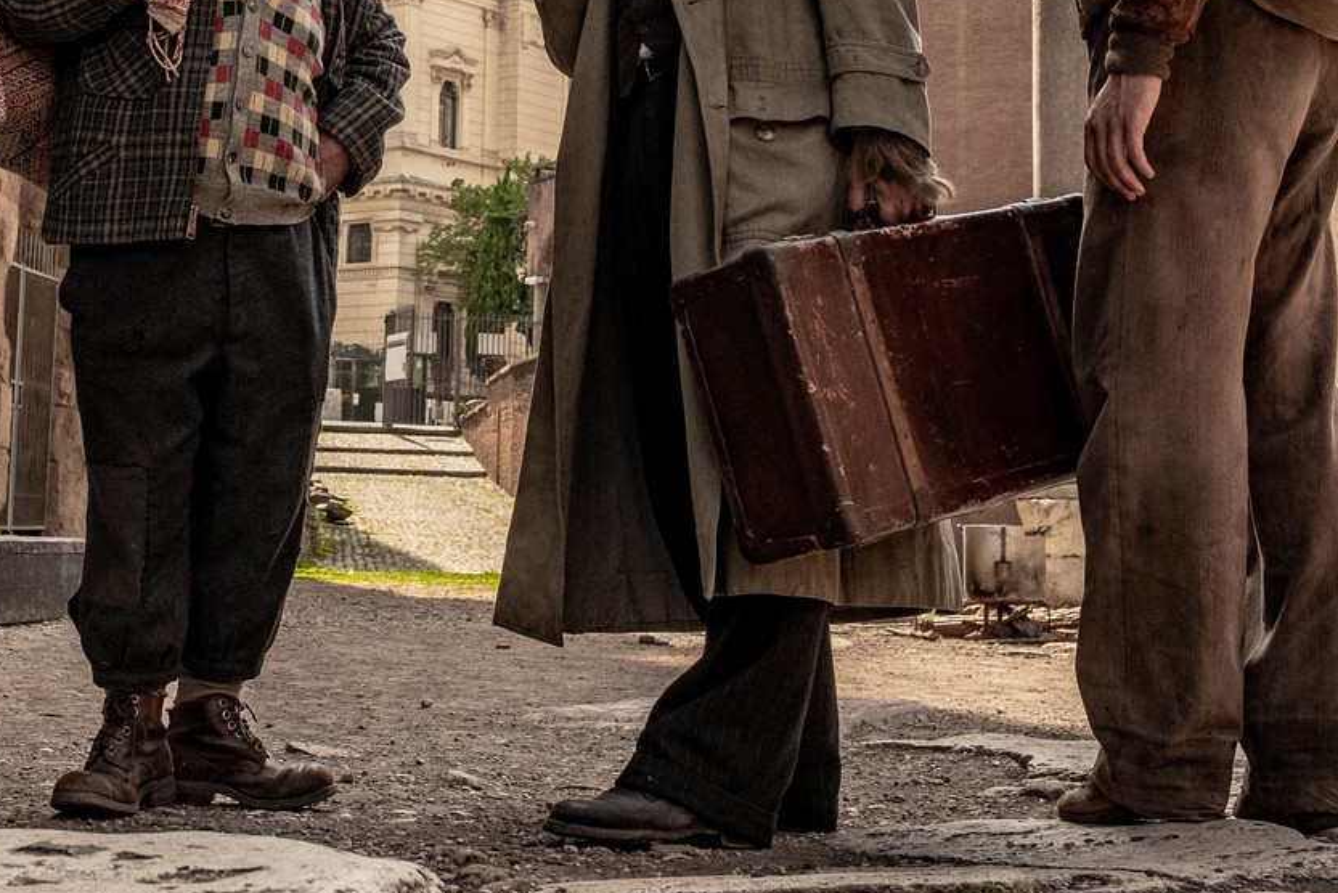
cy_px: 165
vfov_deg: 21.3
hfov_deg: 31.2
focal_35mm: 63
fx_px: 2342
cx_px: 308
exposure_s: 1/500
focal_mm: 23
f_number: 5.6
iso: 400
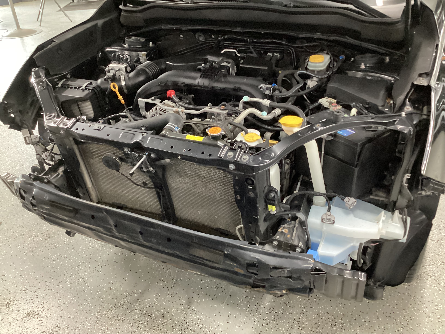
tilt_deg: -32.4
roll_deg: +3.1
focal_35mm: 31
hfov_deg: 58.4
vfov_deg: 45.4
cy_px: 167
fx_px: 399
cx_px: 222
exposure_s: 1/30
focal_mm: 3.3
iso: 640
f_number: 2.4
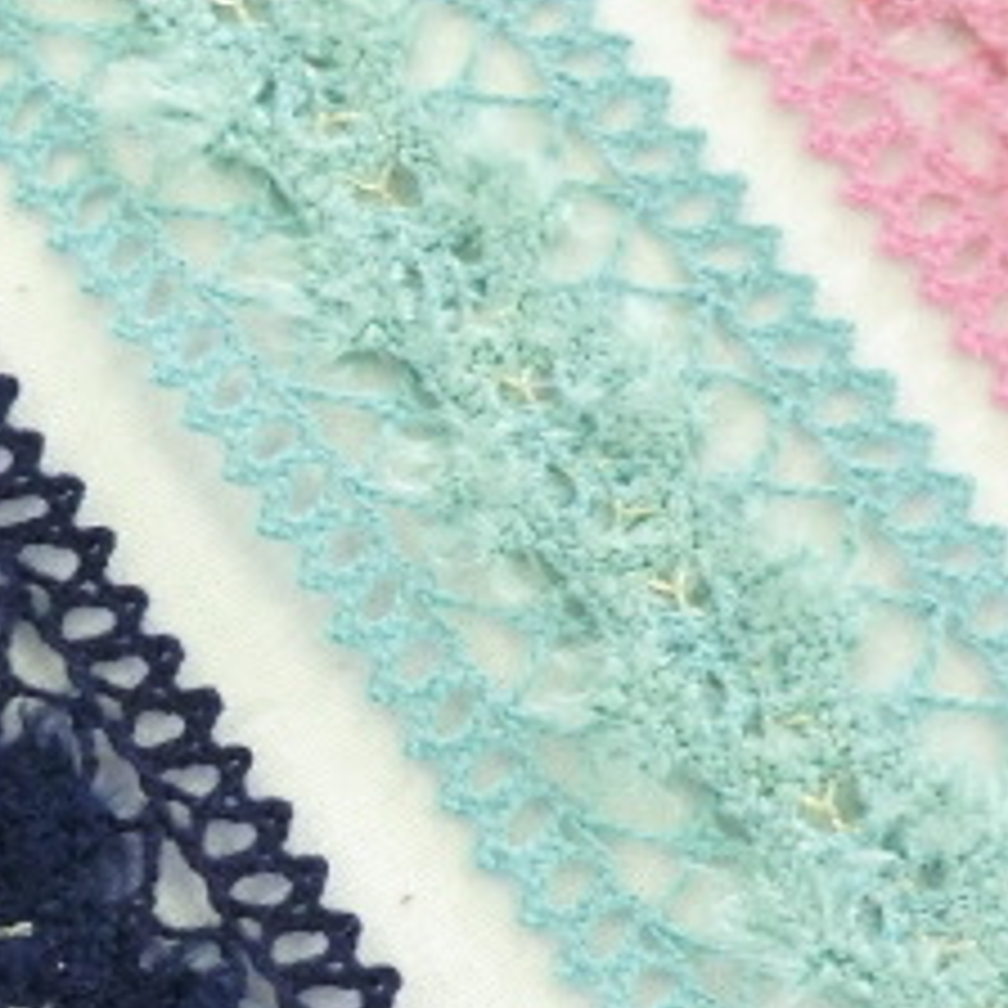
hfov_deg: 17.1
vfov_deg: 17.1
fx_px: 3327
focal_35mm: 101
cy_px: 796
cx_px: 220
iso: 640
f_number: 3.8
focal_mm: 7.1
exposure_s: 1/60
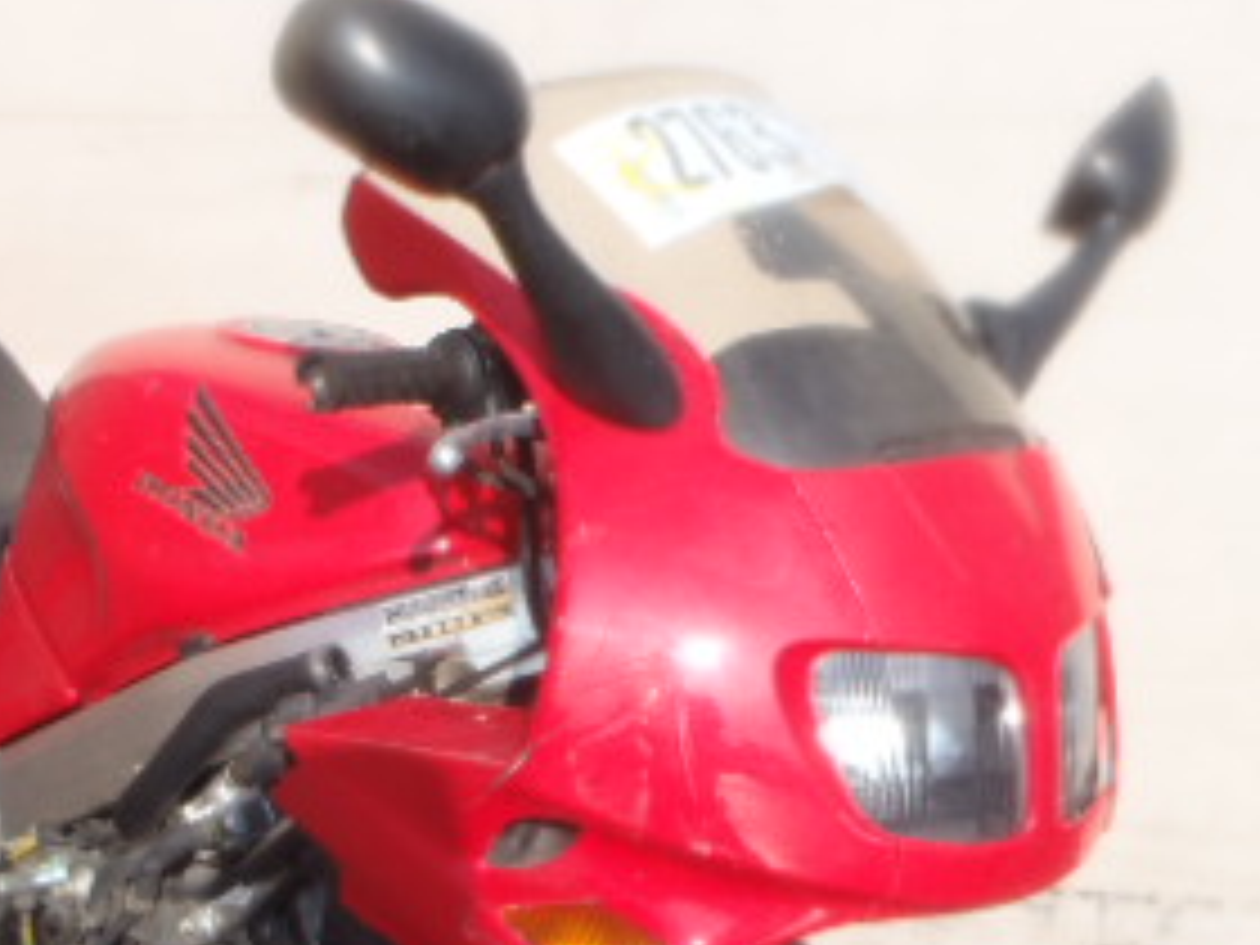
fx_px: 2330
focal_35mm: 64
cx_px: 360
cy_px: 904
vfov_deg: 22.2
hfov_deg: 29.9
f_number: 4.5
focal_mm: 5
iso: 80
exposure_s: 1/400
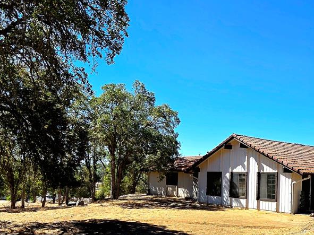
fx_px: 299
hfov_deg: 55.4
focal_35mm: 33
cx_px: 152
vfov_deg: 41.7
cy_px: 175
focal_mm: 2.2
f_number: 1.9
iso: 40
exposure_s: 1/1111
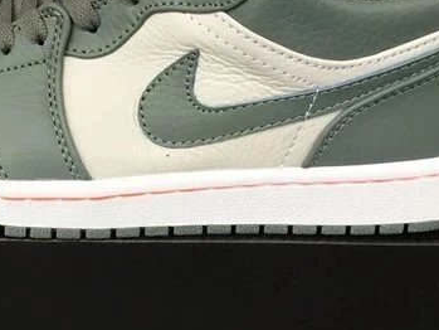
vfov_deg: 20.7
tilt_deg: -28.2
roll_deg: -1.6
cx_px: 112
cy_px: 111
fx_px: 901
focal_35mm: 71
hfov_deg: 27.0
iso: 25
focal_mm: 3.3
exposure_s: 1/50
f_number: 2.4
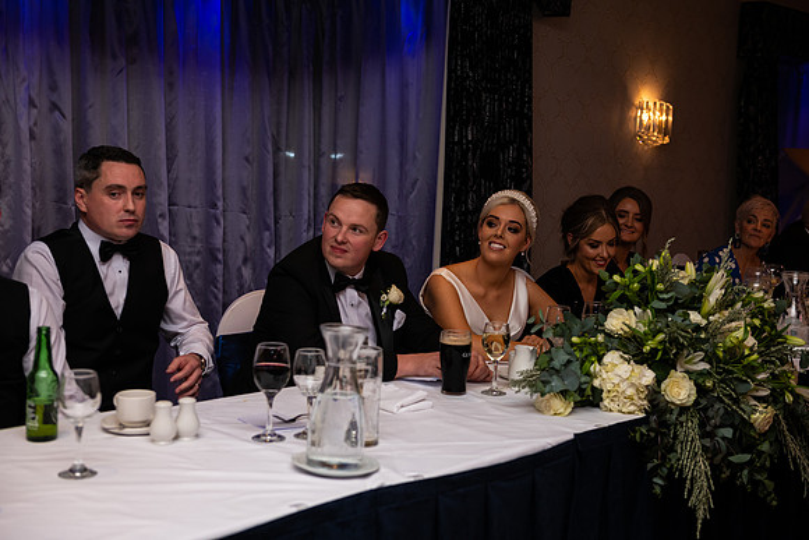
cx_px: 404
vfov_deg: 28.1
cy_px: 270
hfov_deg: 41.1
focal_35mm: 48
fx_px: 1079
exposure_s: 1/160
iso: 640
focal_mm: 48
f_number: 3.5
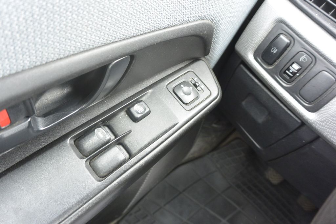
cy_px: 112
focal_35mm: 27
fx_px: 252
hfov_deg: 67.4
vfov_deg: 47.9
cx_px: 168
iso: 400
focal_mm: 10
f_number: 3.5
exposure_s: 1/60
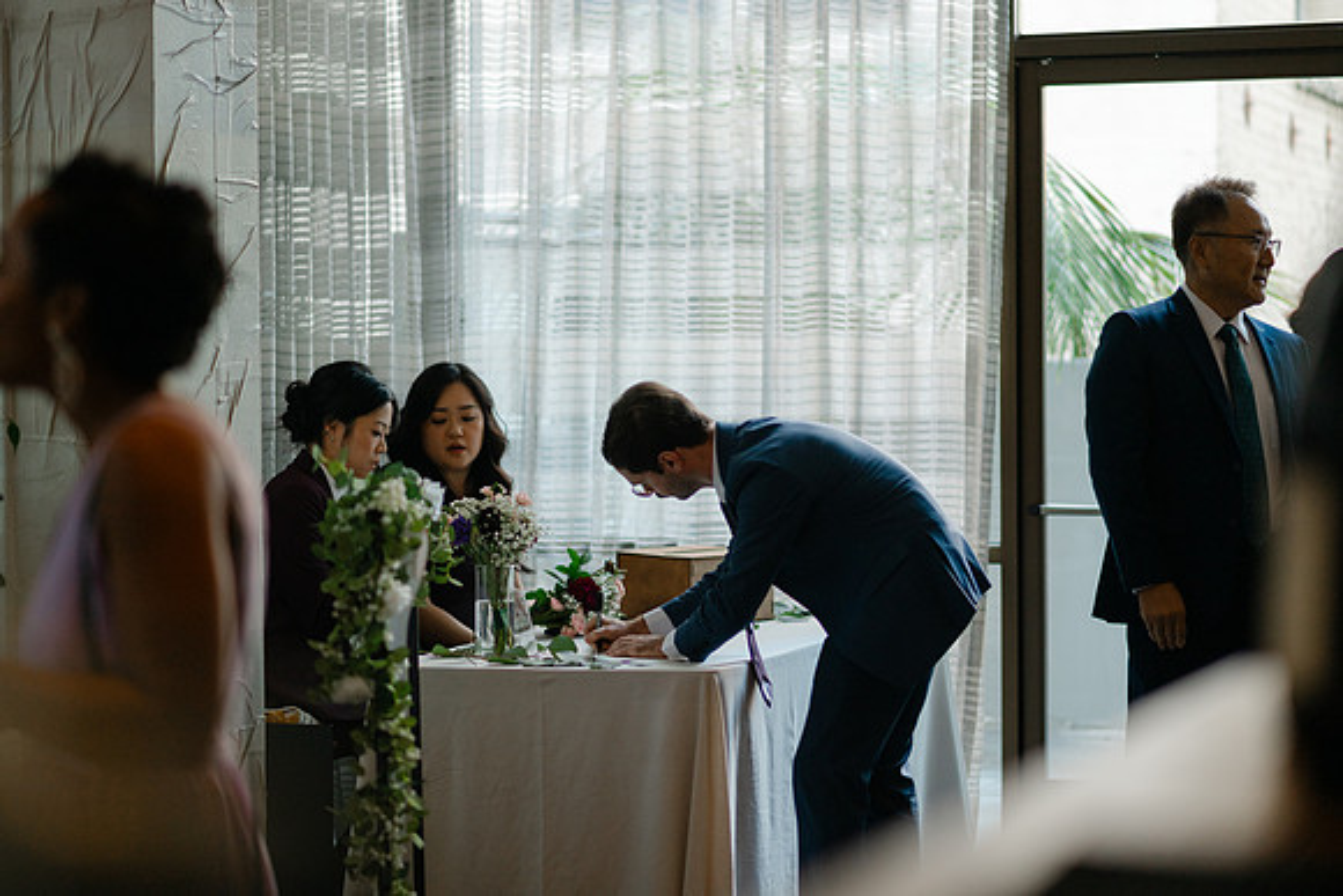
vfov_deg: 15.3
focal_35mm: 90
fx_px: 3341
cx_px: 672
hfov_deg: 22.7
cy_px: 448
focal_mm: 85
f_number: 1.8
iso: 400
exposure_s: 1/200
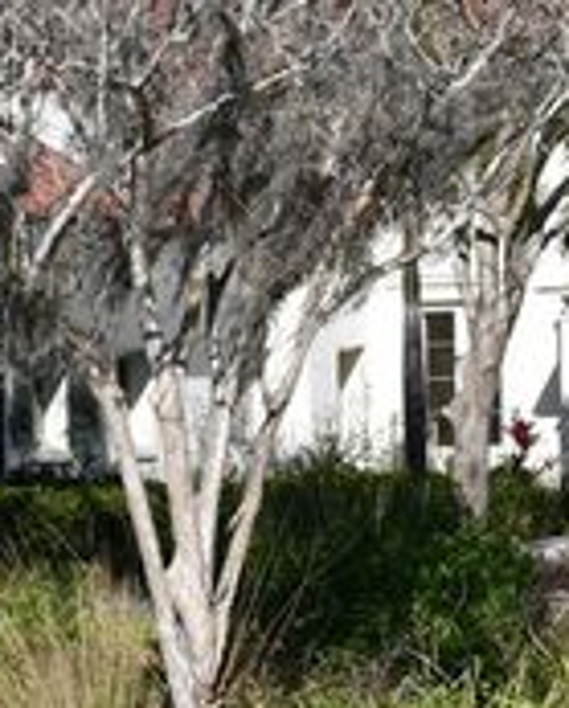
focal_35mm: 201
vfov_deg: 9.5
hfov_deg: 7.4
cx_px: -651
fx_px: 4220
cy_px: 806
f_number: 9
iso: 100
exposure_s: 1/320
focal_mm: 29
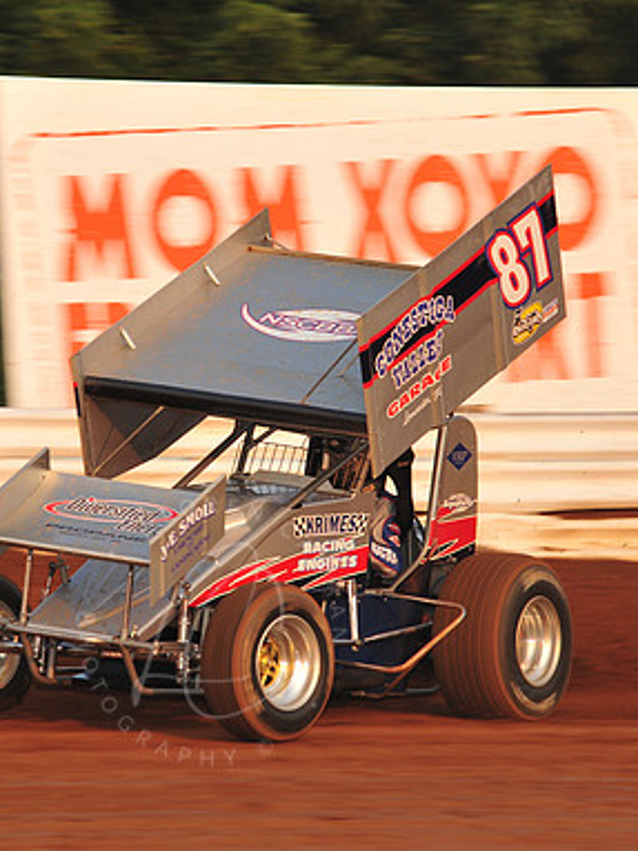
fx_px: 7155
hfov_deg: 5.1
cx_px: 211
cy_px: 427
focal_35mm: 291
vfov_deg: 6.8
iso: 640
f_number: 8
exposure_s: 1/320
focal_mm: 200
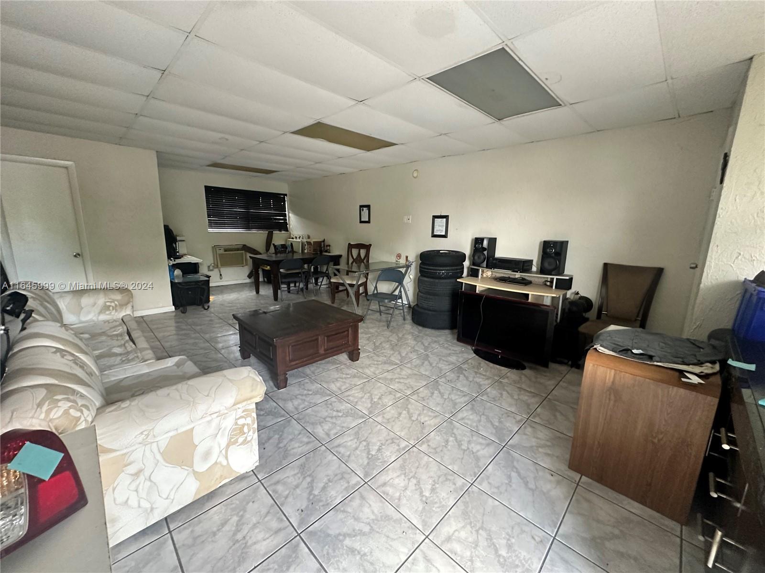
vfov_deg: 85.7
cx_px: 382
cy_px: 286
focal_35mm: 14
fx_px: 309
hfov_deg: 102.1
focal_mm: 2.22
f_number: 2.2
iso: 400
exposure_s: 1/60
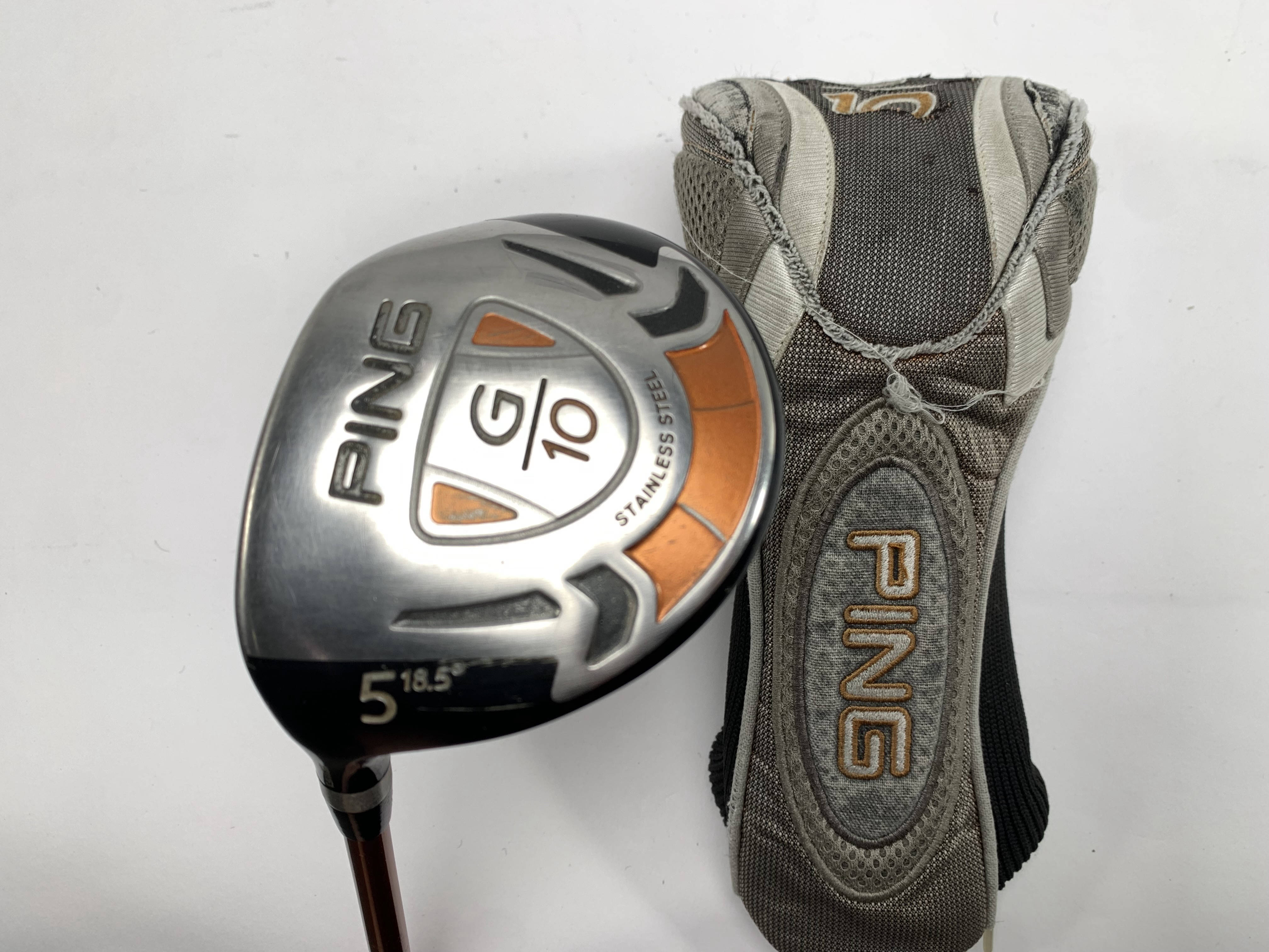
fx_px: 953
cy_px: 476
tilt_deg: -79.5
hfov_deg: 67.3
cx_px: 634
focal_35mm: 26
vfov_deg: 53.1
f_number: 1.8
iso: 32
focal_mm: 4.25
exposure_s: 1/120
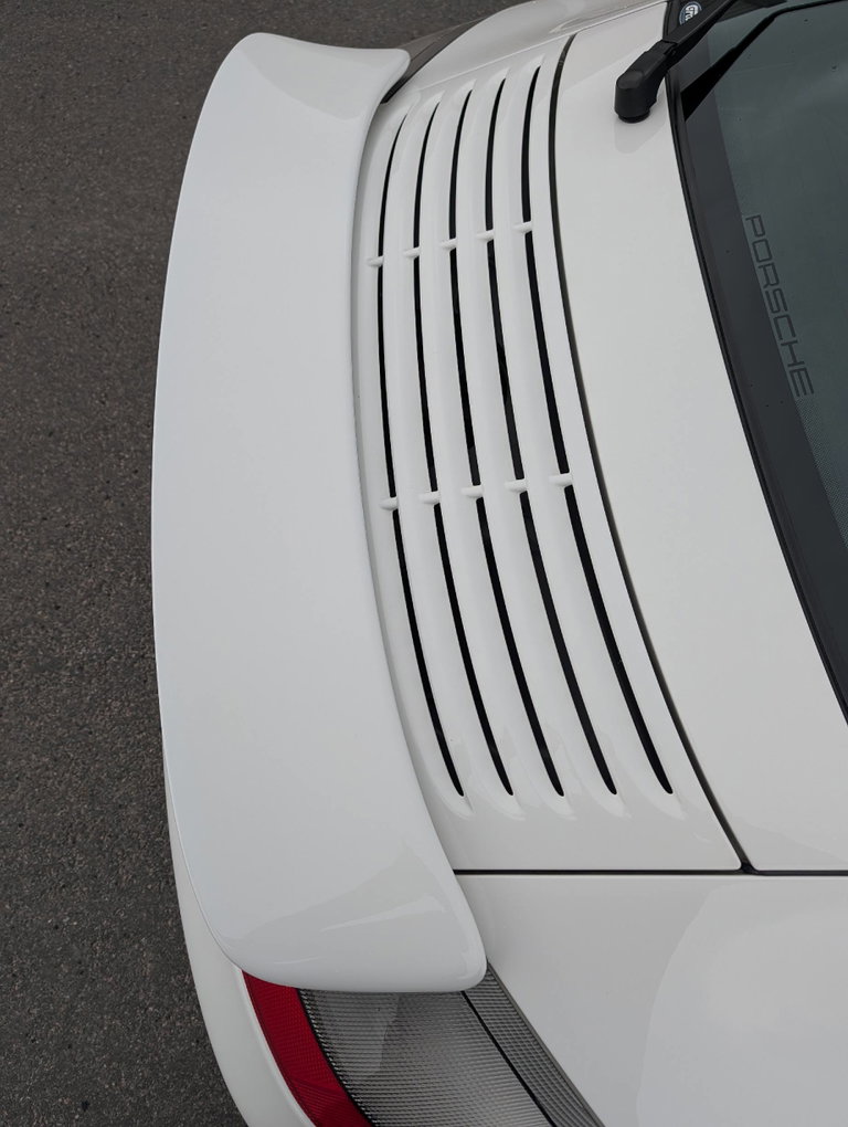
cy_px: 564
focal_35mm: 24
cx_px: 424
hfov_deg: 56.9
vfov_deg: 71.5
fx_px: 782
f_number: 1.68
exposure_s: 1/226
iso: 42
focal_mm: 6.9
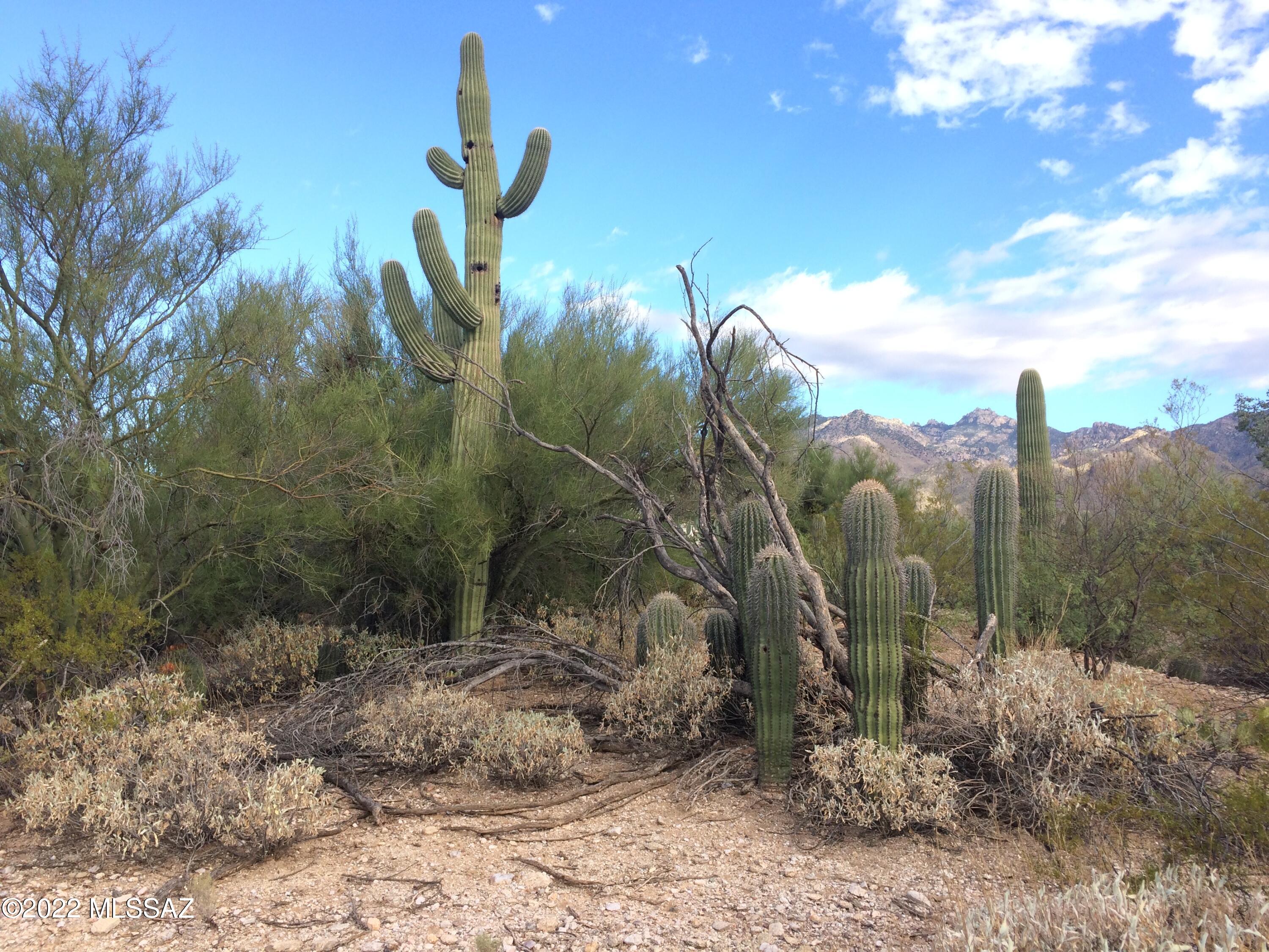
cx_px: 634
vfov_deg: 48.2
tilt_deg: +6.2
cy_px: 476
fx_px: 1063
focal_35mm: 29
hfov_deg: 61.7
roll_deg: -1.1
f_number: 2.2
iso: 32
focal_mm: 4.15
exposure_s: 1/526
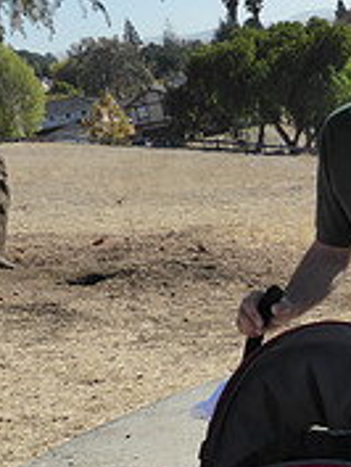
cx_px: 305
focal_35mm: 89
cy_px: 467
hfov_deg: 16.4
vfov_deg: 21.2
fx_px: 1202
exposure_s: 1/1300
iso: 200
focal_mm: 6.1
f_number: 3.7
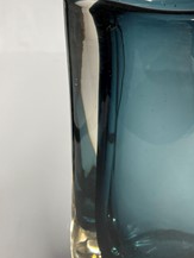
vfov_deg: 39.6
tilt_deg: -36.9
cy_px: 141
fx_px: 358
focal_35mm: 48
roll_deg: -0.9
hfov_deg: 29.1
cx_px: 174
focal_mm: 5.1
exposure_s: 1/100
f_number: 1.6
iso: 100
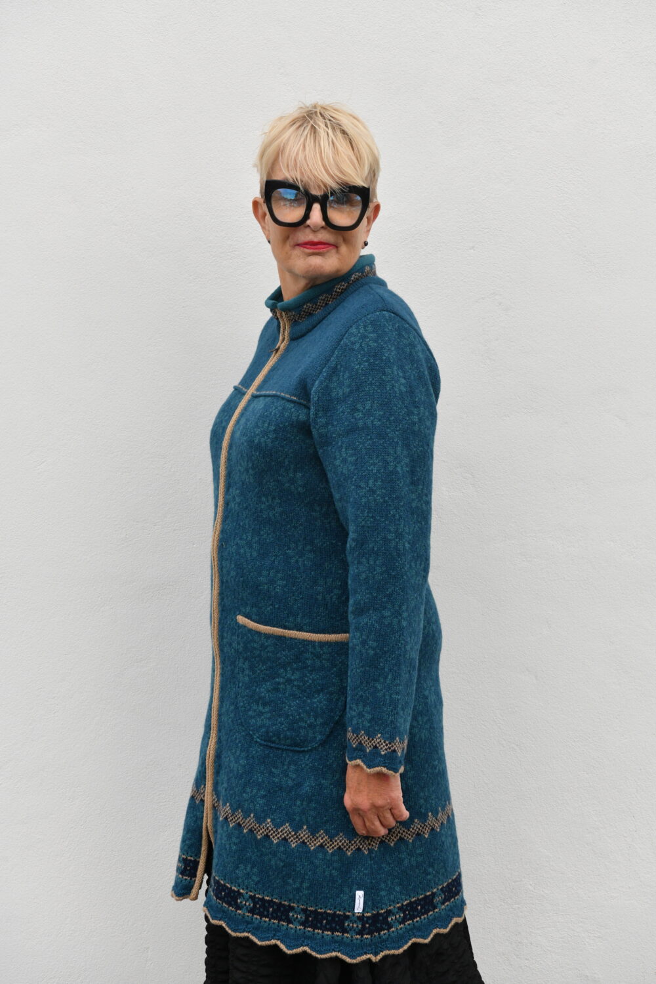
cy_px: 492
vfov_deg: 32.4
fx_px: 1695
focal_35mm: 62
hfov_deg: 21.9
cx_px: 328
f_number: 9.5
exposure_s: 1/350
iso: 1600
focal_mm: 62
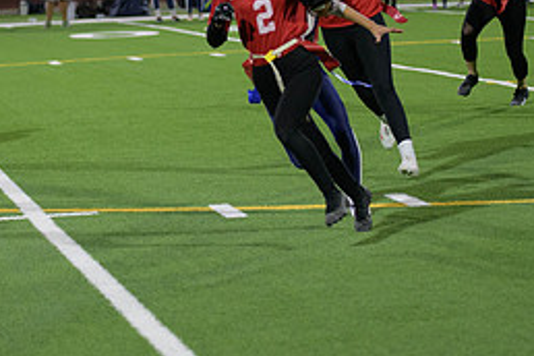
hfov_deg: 10.6
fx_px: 2863
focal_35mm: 193
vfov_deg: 7.1
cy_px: 94
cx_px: 130
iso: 2200
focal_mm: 86
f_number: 2.8
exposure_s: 1/640
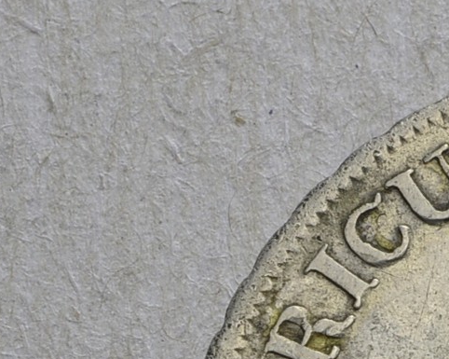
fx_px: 4582
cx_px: 1135
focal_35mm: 345
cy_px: 550
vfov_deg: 4.5
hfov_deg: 5.4
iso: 400
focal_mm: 48
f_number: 14
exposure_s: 1/250
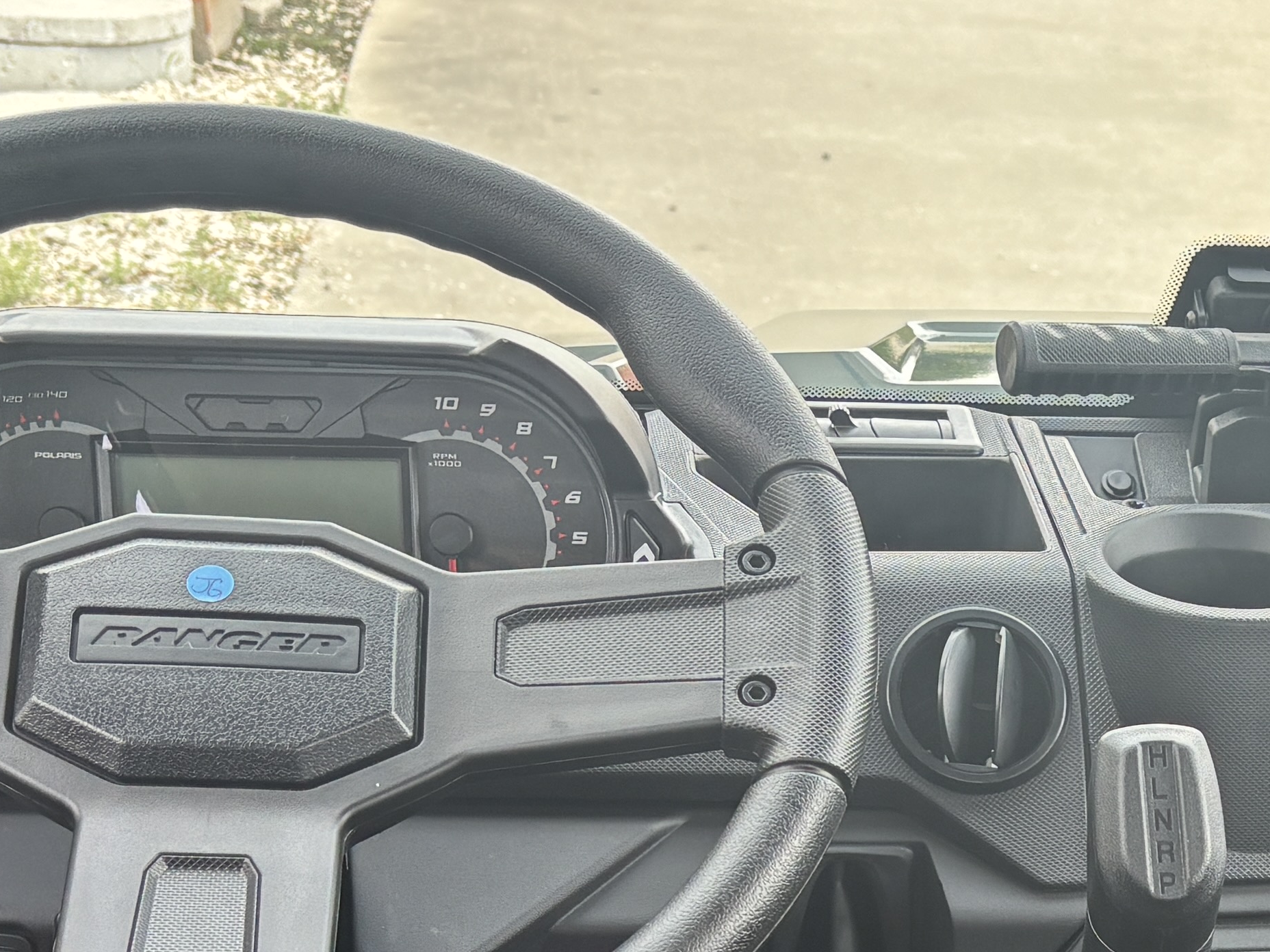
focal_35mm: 80
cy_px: 1115
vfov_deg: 17.6
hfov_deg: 23.2
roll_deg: -5.8
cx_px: 1344
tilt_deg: -29.5
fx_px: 2935
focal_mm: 5.96
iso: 50
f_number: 1.6
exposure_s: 1/121
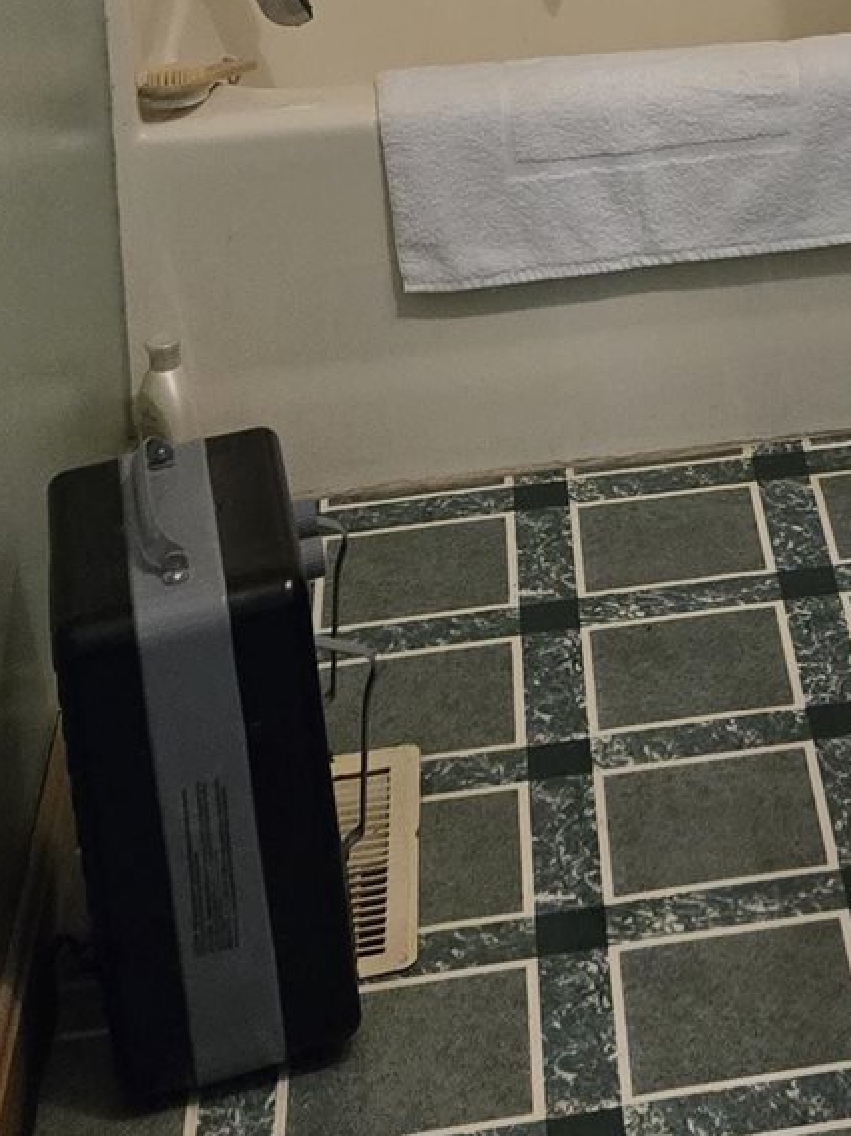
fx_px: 3051
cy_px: -425
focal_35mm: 93
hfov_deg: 14.9
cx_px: 1218
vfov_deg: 19.2
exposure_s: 1/120
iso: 800
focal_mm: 5.4
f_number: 1.8
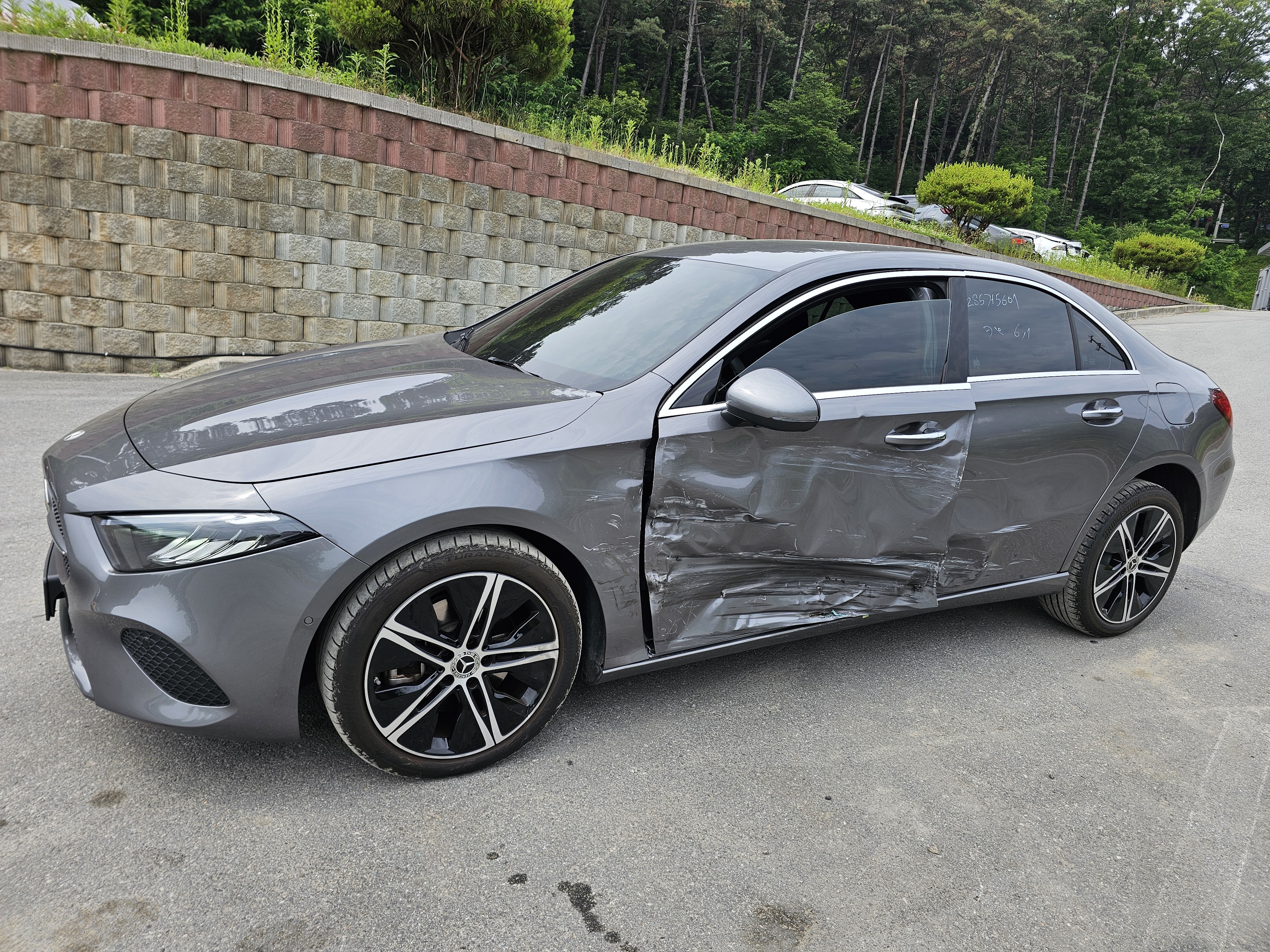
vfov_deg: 58.9
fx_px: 844
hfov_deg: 73.9
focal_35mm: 23
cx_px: 635
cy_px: 476
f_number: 1.7
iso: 10
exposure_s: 1/364
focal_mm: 6.3
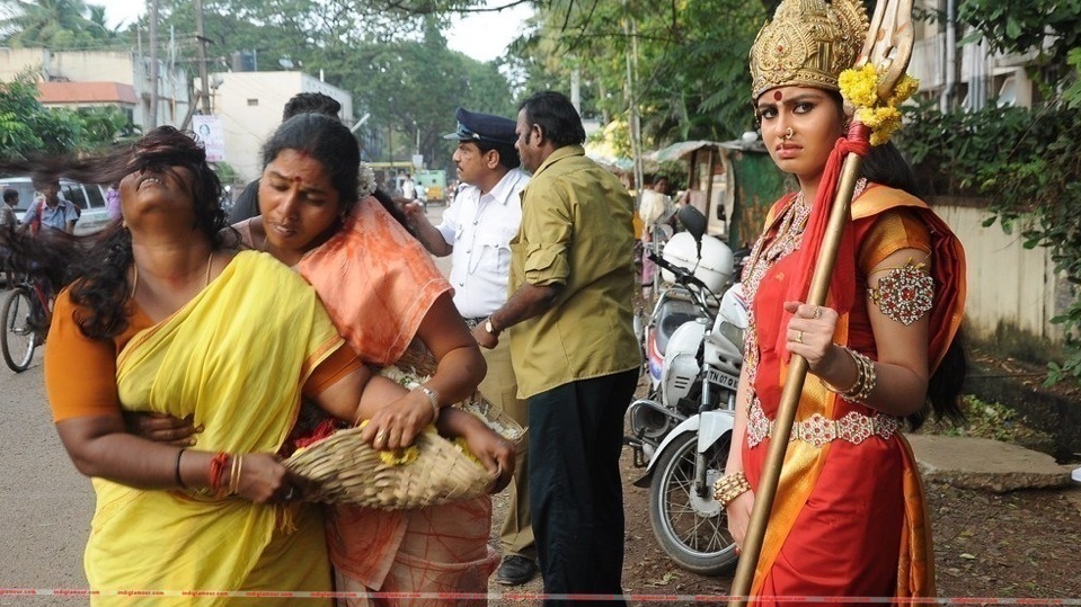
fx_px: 1032
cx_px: 525
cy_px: 266
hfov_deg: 55.3
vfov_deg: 32.8
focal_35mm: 36
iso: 500
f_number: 4.5
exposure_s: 1/125
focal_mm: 22
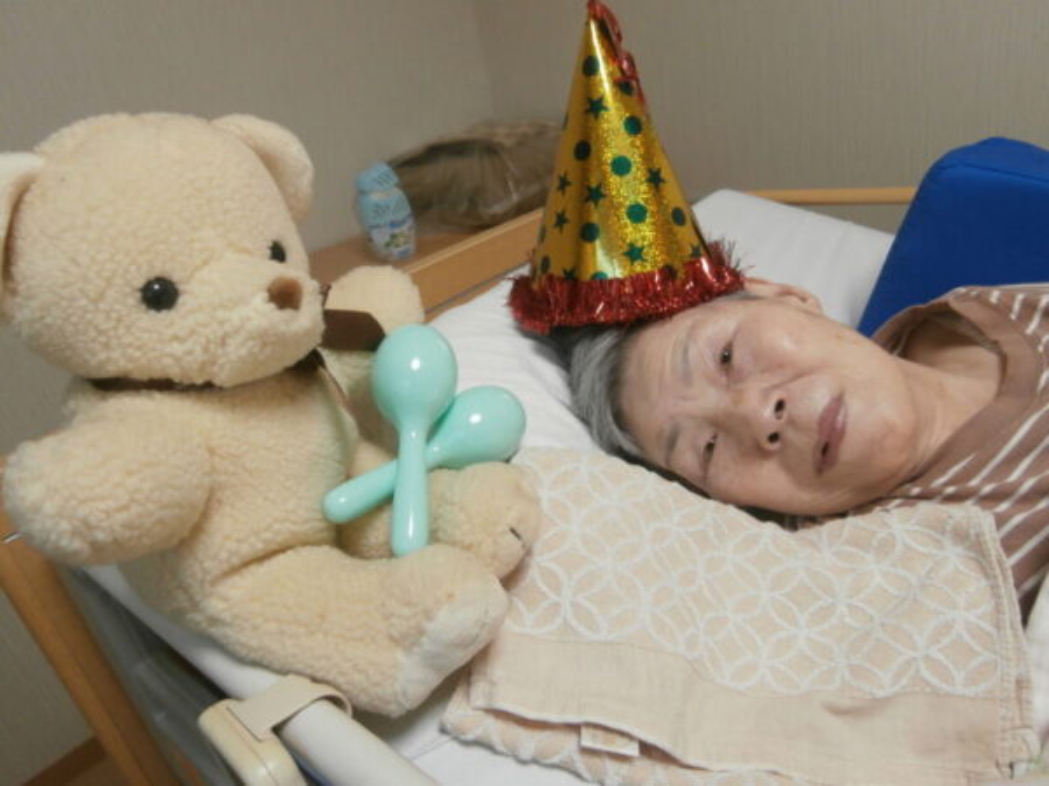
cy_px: 393
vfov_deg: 56.8
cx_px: 524
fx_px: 727
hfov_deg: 71.6
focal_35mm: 24
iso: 200
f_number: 3
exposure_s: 1/30
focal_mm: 4.2
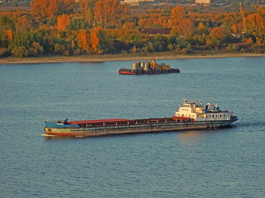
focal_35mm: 271
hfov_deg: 7.3
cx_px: 132
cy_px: 99
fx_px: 2075
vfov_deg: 5.5
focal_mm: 48.8
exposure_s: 1/200
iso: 100
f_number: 5.2
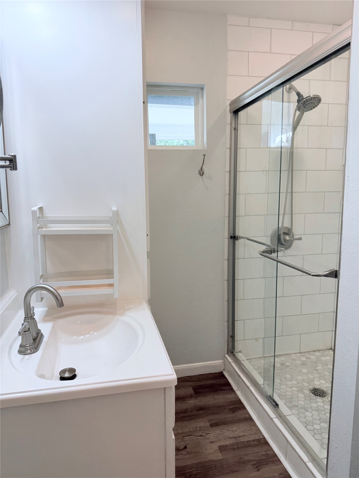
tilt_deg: -9.4
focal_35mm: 24
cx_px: 180
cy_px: 239
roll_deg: -0.4
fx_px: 332
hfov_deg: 56.8
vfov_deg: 71.6
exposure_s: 1/240
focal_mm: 6.76
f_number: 1.78
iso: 80
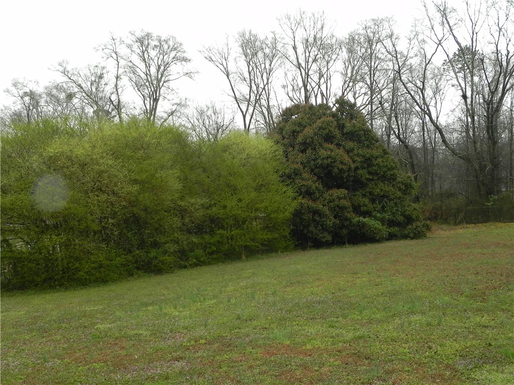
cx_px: 257
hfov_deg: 50.1
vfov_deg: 38.7
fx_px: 549
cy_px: 192
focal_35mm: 37
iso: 160
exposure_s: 1/146
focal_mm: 6.6
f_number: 4
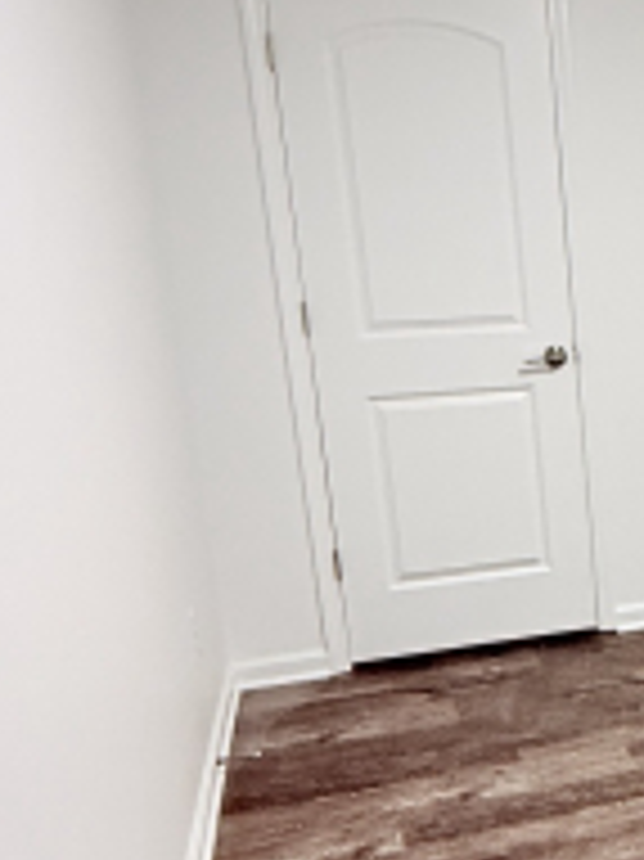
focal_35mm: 49
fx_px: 1217
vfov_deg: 38.8
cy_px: 493
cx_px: 896
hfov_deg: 24.7
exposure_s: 1/60
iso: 200
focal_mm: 2.22
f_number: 2.2
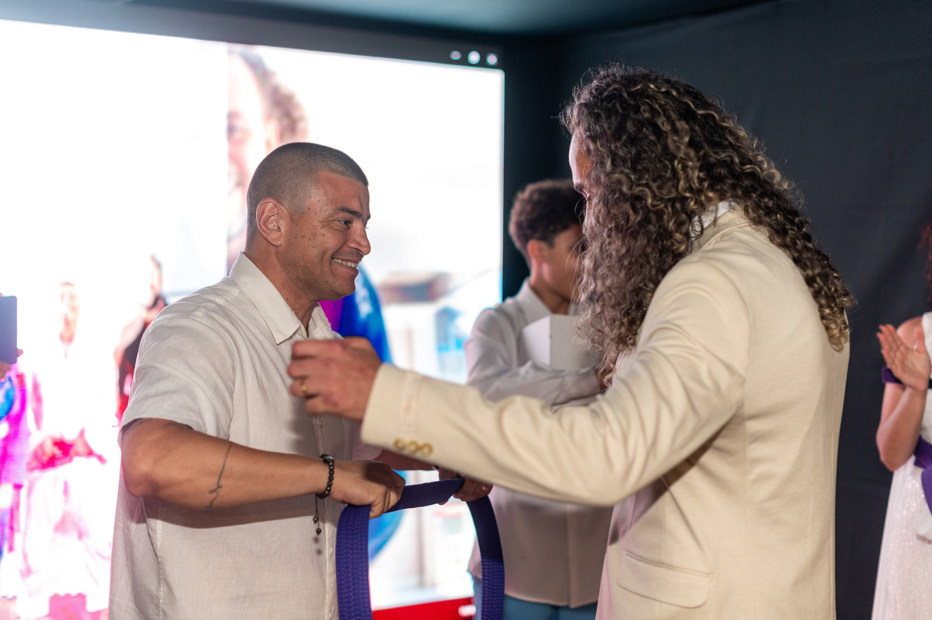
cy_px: 310
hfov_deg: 39.6
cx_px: 466
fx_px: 1293
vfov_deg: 27.0
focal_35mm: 50
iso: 800
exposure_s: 1/200
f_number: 1.8
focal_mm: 50
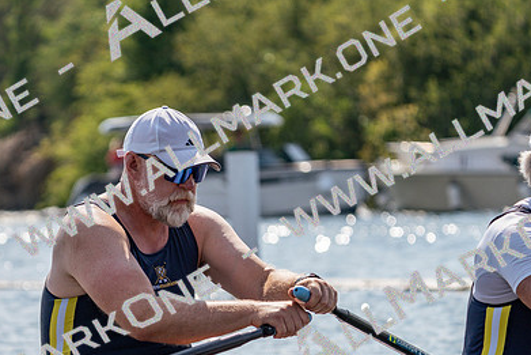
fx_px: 4382
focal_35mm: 297
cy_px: 260
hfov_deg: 6.9
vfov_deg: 4.6
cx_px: 181
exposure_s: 1/1600
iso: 200
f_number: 5.6
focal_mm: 200
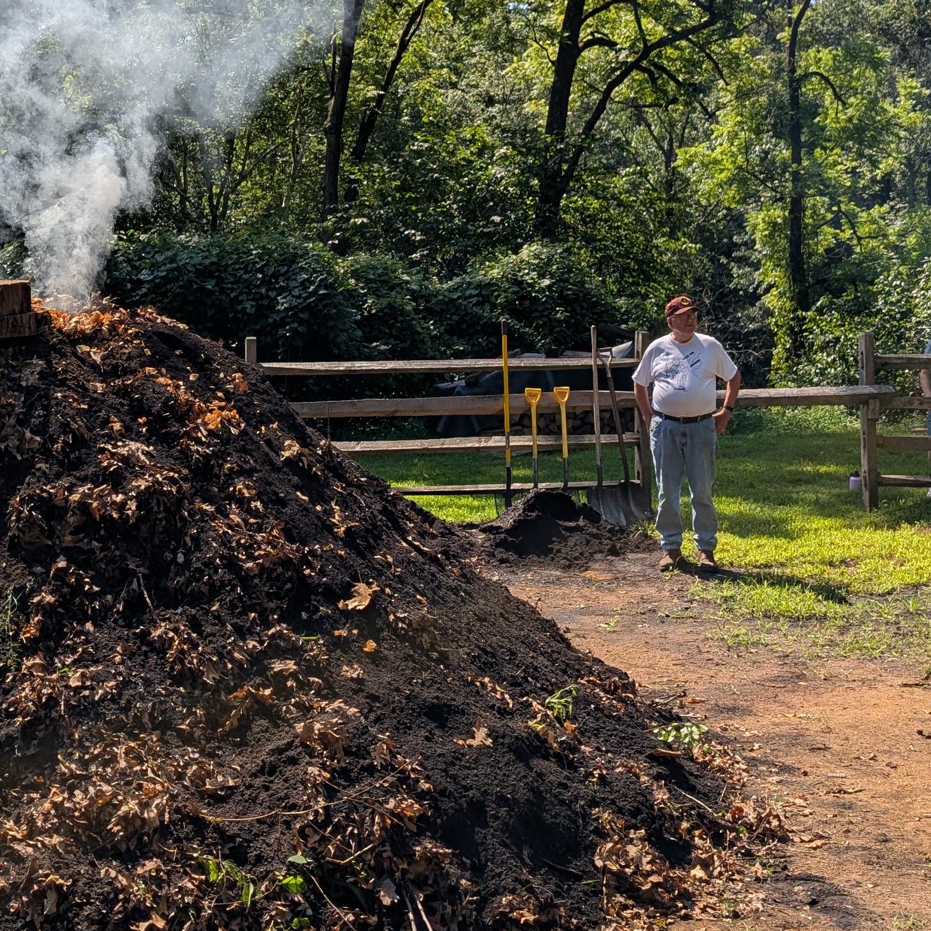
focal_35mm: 54
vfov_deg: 31.2
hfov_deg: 31.5
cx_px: 356
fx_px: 1643
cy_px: 248
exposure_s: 1/1302
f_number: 1.68
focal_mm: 6.9
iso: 22
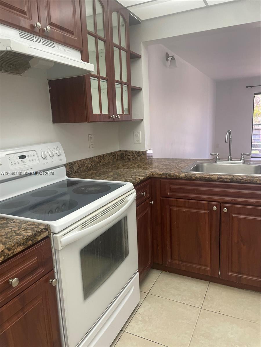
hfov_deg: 53.1
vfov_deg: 67.3
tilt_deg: -12.1
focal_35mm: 26
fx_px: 261
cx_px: 130
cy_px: 174
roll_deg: +1.5
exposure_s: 1/120
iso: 125
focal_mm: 4.2
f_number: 1.6
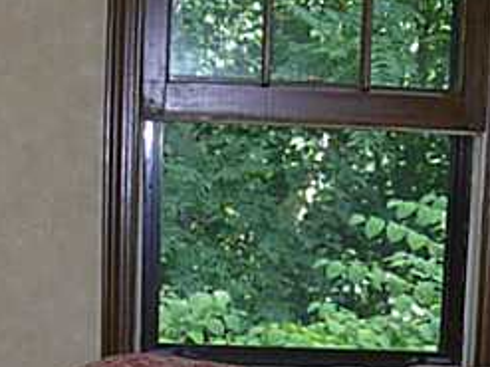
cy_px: 480
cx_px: 434
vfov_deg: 11.7
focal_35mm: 123
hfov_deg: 15.8
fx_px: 1740
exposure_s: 1/60.1
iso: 68
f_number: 2.8
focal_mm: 5.8
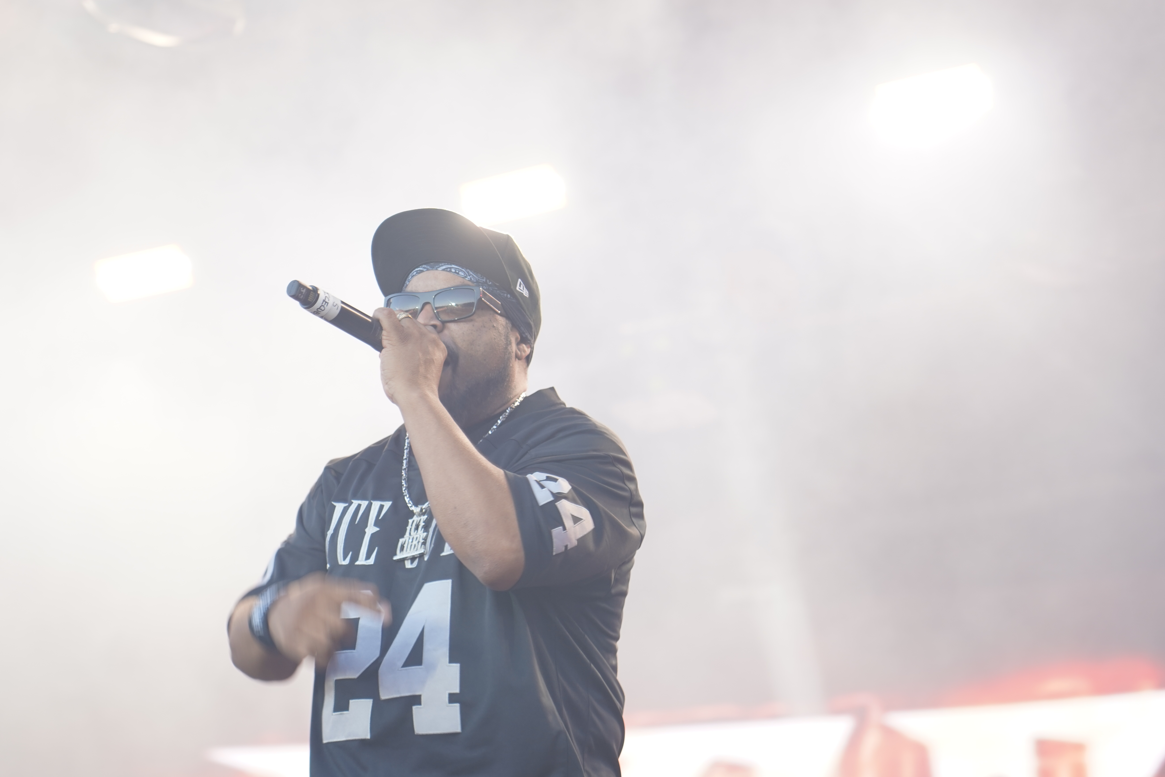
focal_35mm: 120
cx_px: 525
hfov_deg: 17.1
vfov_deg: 11.4
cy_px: 408
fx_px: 3883
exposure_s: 1/160
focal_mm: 105
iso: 250
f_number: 4
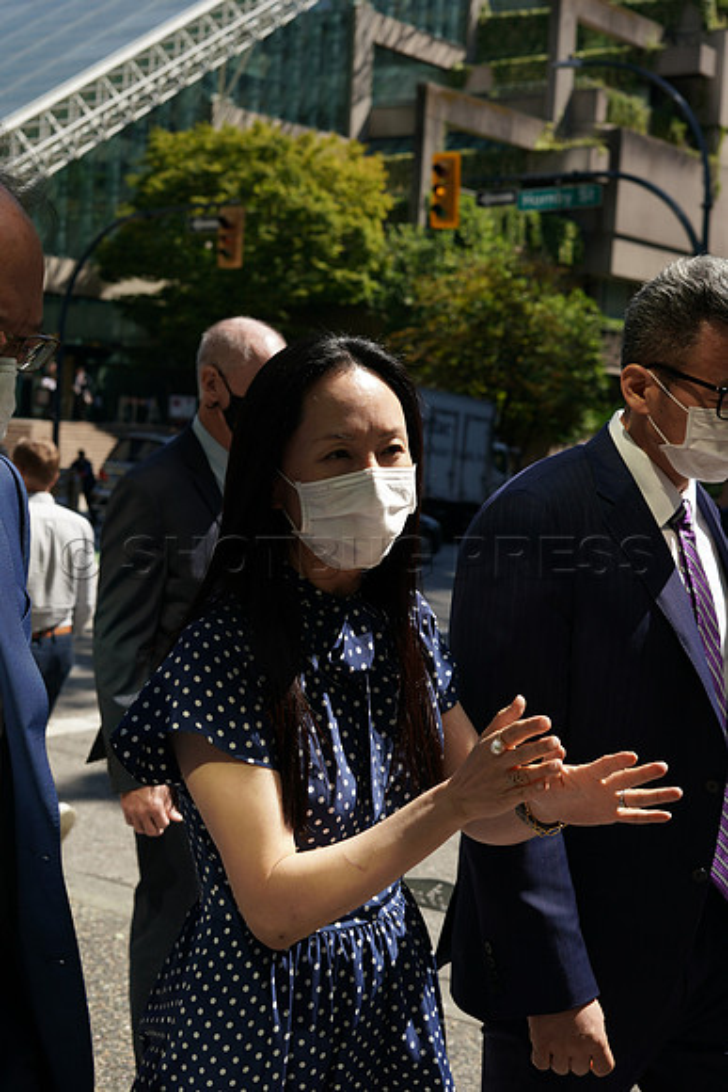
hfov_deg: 27.0
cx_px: 364
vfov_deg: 39.6
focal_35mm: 50
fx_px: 1516
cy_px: 546
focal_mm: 50
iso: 200
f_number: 6.3
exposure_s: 1/500
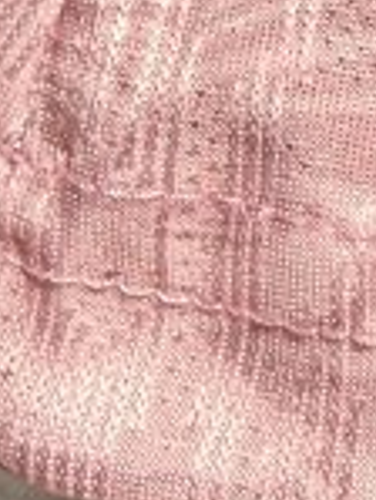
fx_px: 1981
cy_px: 76
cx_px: 816
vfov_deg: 14.3
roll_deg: -0.8
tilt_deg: -8.6
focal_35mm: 137
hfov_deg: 9.9
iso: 320
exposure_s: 1/50
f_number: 2.2
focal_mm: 2.22
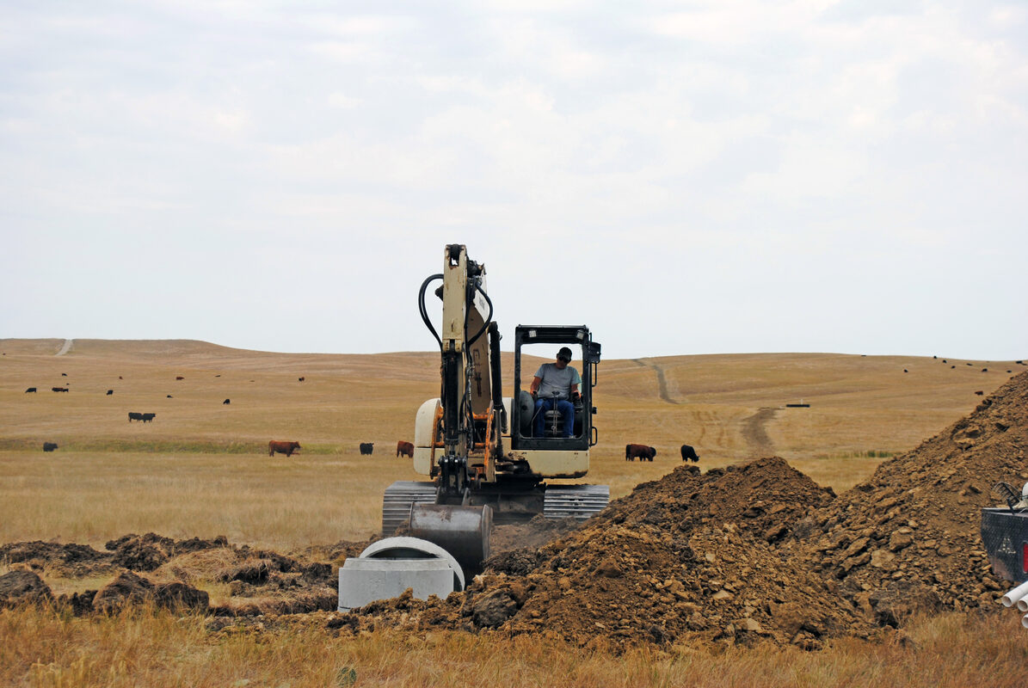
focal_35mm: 82
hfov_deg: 24.6
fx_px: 2359
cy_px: 344
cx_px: 514
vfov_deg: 16.6
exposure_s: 1/200
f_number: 7.1
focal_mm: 55
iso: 100
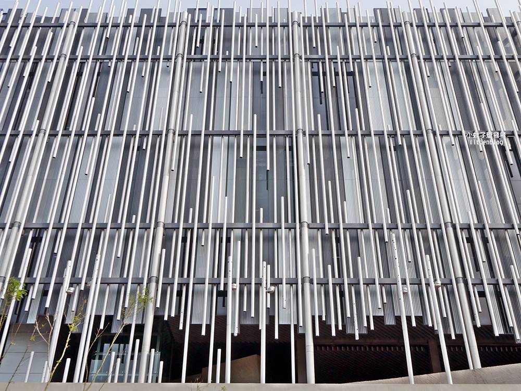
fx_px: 572
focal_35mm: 38
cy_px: 196
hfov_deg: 49.0
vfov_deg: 37.8
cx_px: 260
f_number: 6.3
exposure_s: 1/800
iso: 200
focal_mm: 19
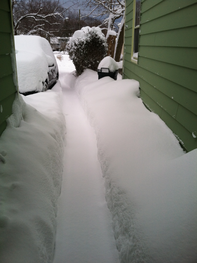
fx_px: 266
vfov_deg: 52.7
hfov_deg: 40.6
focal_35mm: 35
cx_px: 98
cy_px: 132
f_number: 2.8
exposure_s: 1/204
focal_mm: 3.85
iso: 80
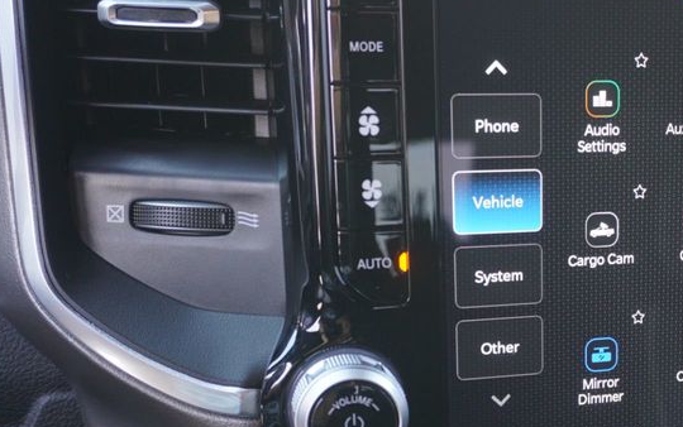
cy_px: 320
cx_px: 553
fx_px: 1080
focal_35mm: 58
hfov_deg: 34.0
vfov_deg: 22.2
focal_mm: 20
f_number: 4
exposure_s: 1/60
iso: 400
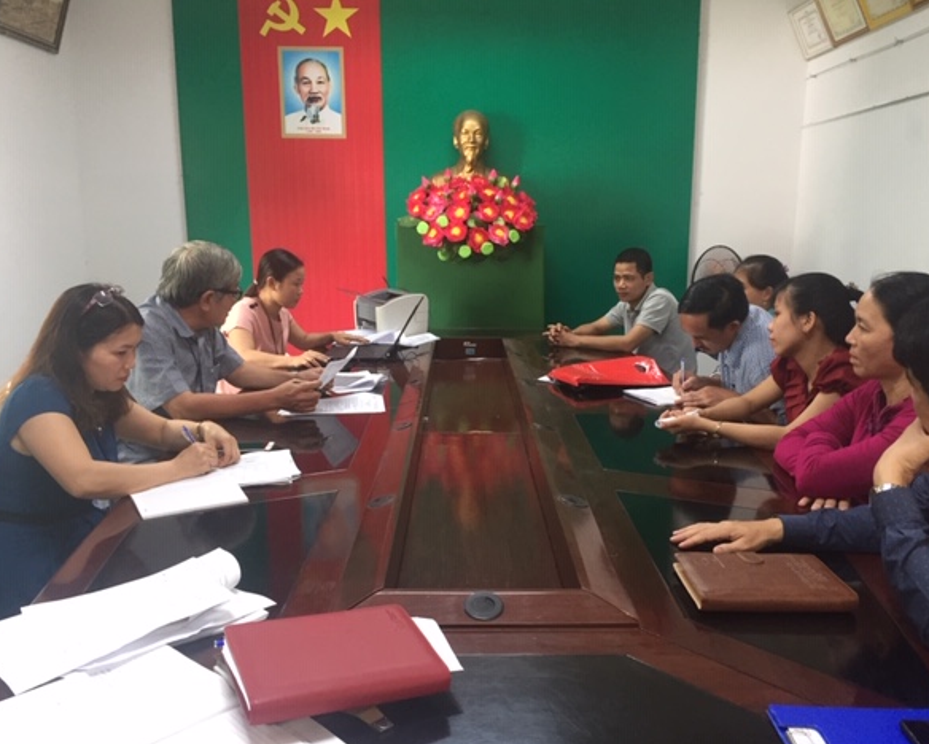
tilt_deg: -10.5
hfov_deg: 57.1
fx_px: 853
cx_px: 488
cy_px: 380
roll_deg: -1.6
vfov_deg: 47.2
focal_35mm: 31
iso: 160
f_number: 2.2
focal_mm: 4.15
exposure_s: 1/33
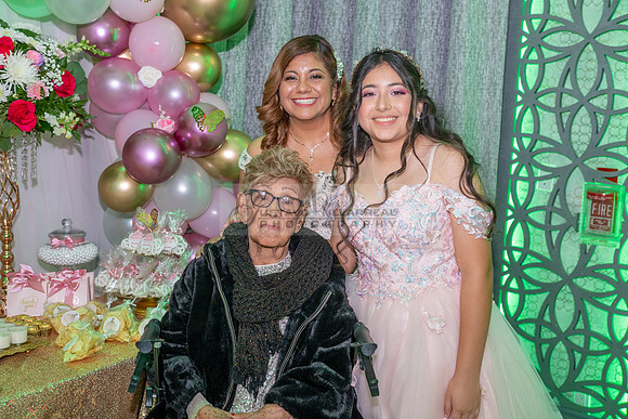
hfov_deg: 44.5
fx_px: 768
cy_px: 210
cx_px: 314
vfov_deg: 30.5
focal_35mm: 44
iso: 1000
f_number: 4.5
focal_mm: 44
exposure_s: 1/125
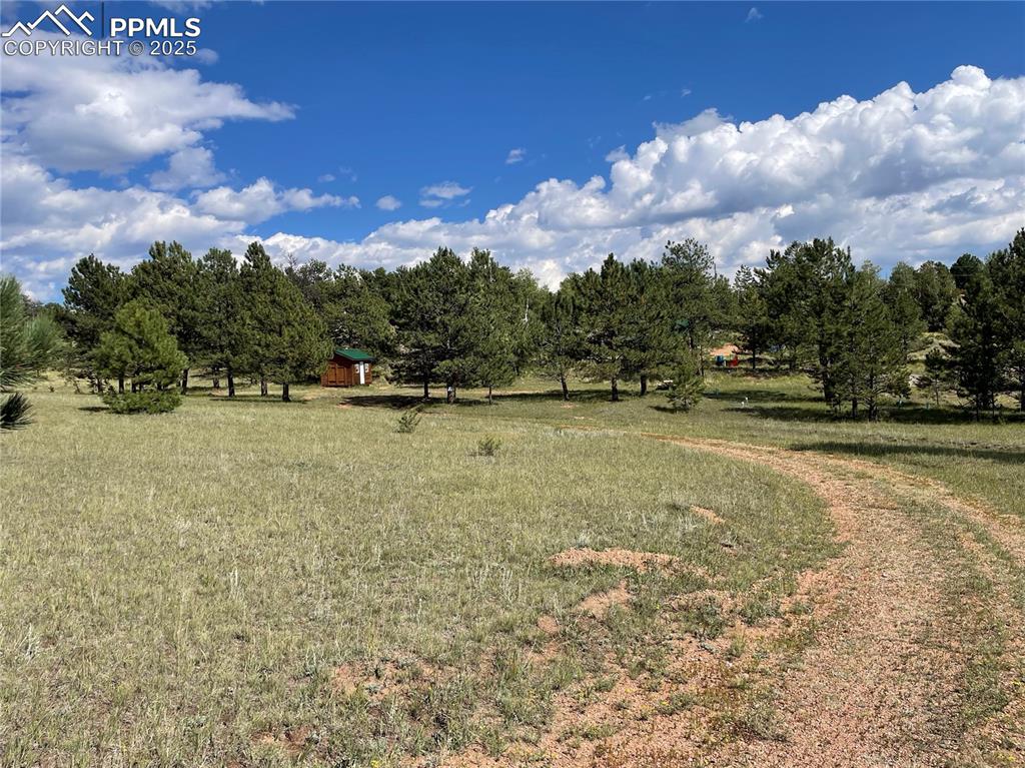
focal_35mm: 26
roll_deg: +3.5
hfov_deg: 67.3
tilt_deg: -1.8
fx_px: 770
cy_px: 384
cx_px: 512
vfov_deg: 53.0
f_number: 1.6
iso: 32
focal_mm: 4.2
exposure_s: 1/4651
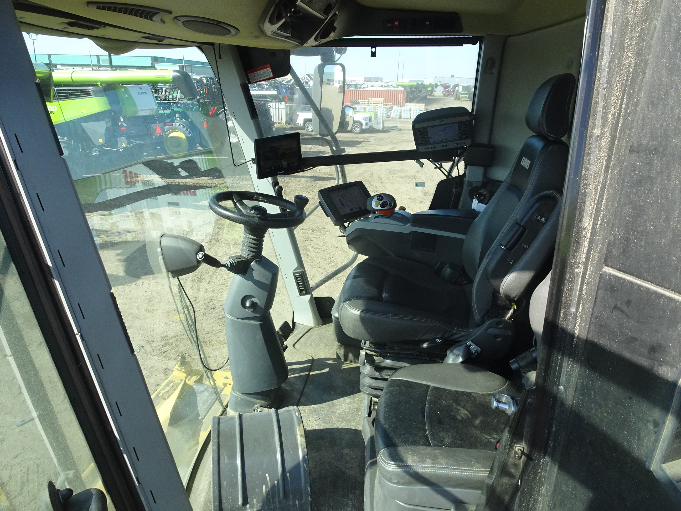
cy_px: 256
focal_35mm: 24
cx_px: 340
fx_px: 472
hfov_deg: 71.6
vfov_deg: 56.8
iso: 100
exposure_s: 1/250
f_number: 3.5
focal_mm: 4.1
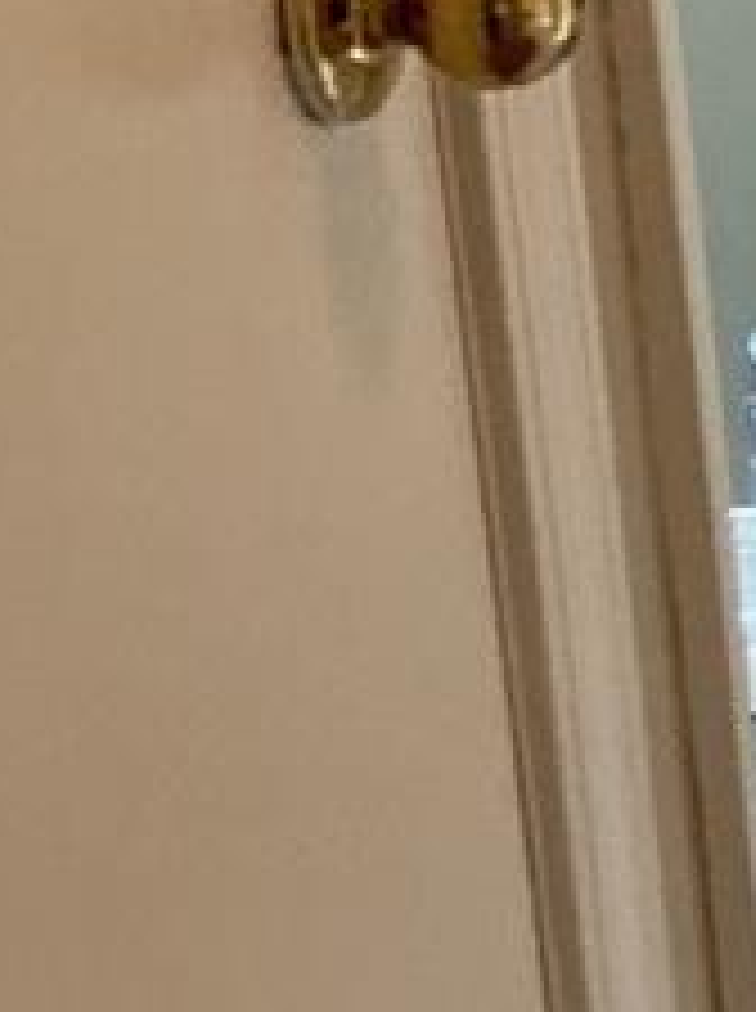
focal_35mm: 155
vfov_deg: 12.6
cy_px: -63
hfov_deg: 8.6
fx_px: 4526
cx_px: 1926
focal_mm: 3
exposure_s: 1/33
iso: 250
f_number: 1.8
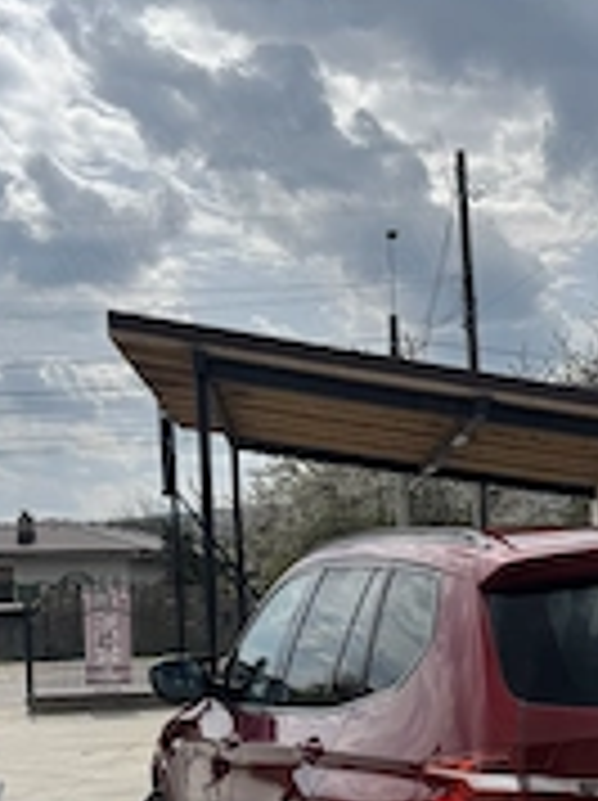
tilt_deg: -3.3
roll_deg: +1.2
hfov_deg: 25.5
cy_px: 652
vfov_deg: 34.4
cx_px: 607
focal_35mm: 54
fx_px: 1247
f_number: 1.78
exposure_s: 1/9009
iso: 80
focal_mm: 6.76
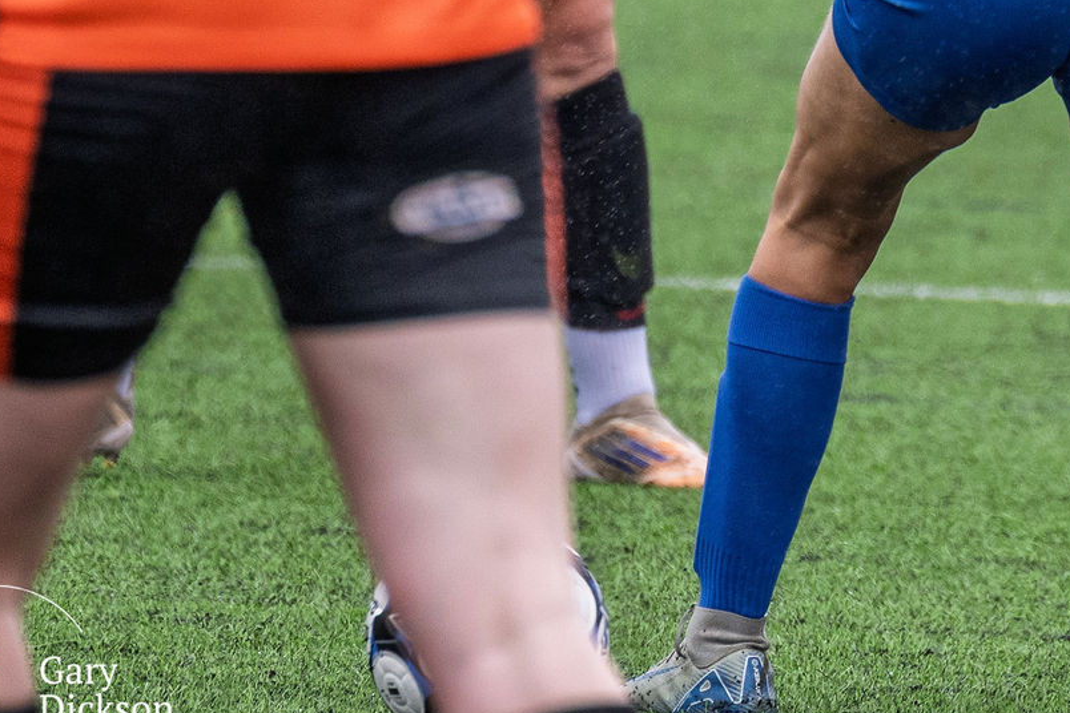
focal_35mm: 1661
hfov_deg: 1.2
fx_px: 49365
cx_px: 1374
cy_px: -445
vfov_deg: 0.8
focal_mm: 320
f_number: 5.3
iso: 400
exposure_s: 1/1000
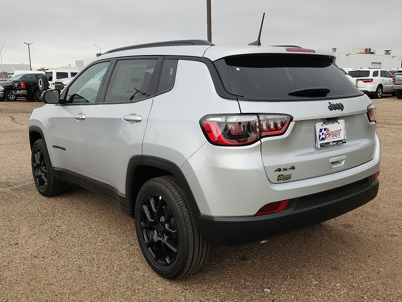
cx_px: 201
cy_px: 151
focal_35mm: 23
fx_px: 267
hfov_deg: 73.9
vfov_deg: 58.9
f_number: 1.8
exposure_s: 1/667
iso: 50
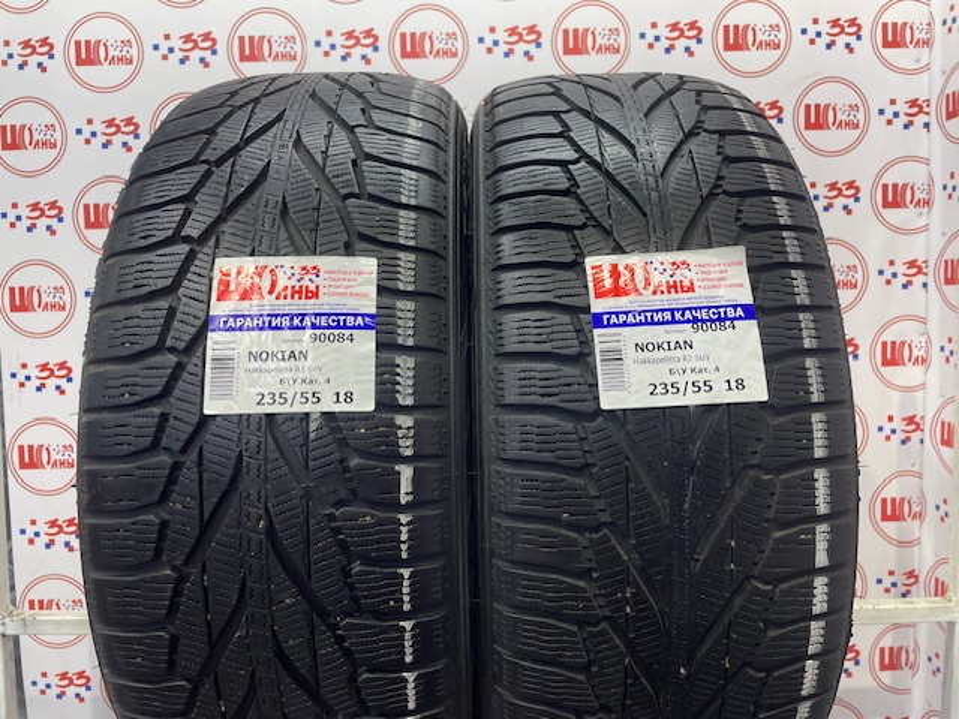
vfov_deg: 53.1
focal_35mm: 26
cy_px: 360
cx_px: 480
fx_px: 720
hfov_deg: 67.3
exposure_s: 1/100
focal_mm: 4.2
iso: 100
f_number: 1.6
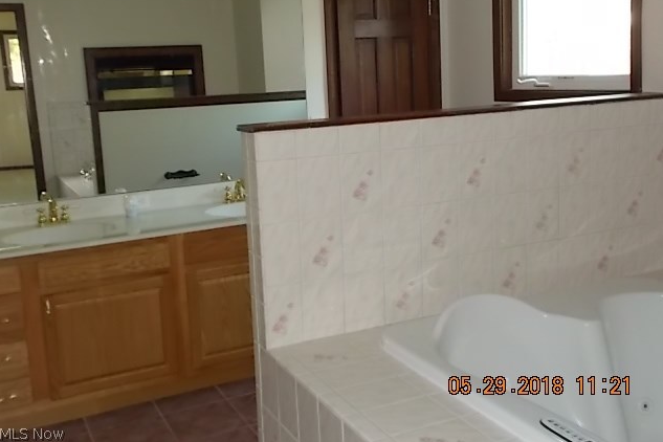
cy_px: 194
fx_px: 755
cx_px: 331
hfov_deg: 47.4
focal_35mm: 41
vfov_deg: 32.6
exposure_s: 1/30
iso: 200
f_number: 3.9
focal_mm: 6.9
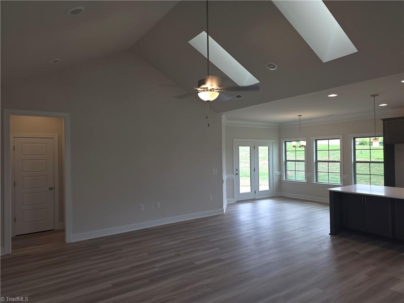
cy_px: 152
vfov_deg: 58.9
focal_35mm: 23
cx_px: 202
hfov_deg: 73.9
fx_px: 268
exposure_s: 1/60
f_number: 1.7
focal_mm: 6.3
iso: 20
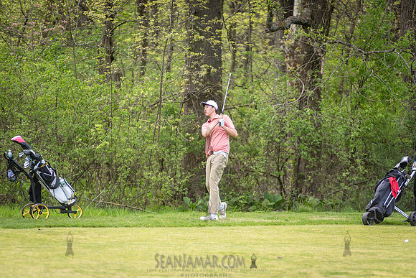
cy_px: 139
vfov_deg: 6.9
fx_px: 2312
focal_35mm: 200
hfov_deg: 10.3
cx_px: 208
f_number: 3.5
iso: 400
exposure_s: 1/1000
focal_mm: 200
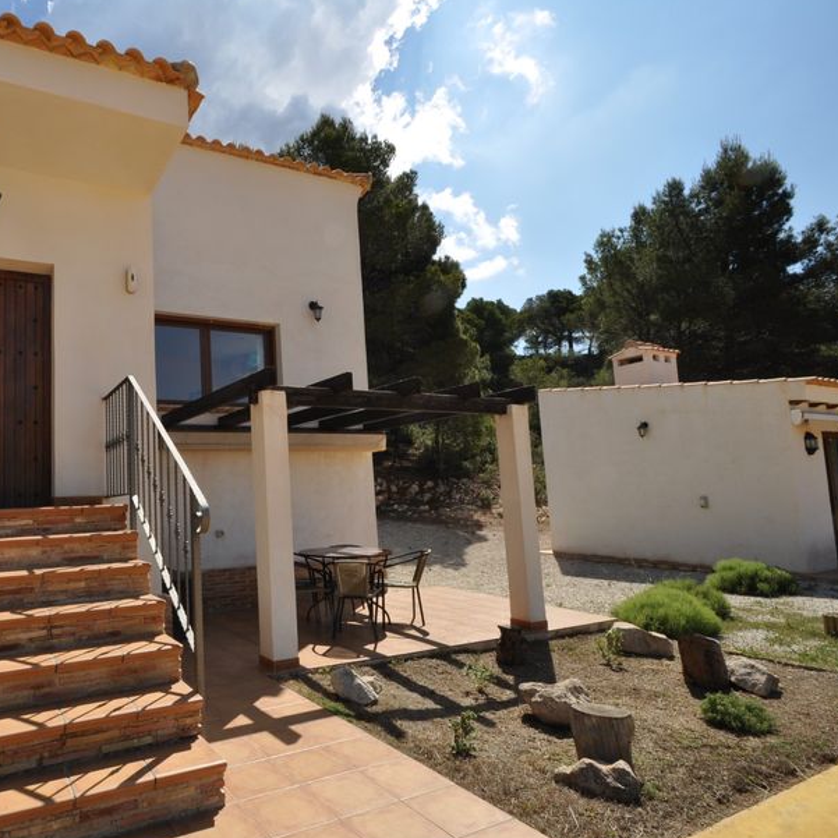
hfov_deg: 70.4
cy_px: 419
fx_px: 548
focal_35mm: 20
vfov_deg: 74.8
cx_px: 222
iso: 200
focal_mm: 10
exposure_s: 1/200
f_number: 16
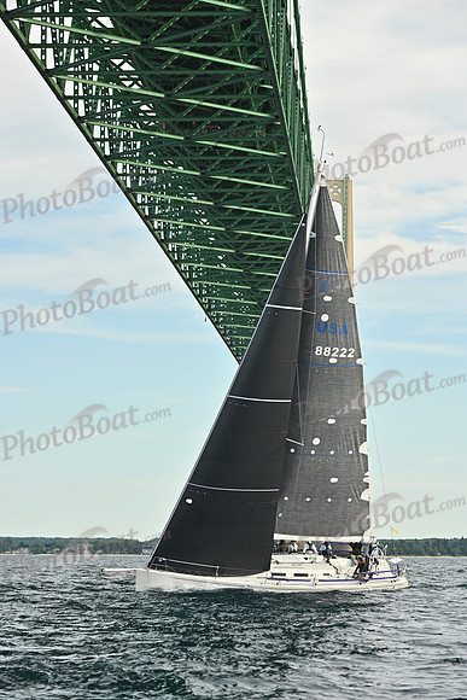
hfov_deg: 11.4
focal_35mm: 120
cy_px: 350
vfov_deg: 17.1
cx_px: 234
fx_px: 2333
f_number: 5.6
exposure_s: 1/1000
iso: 320
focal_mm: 120
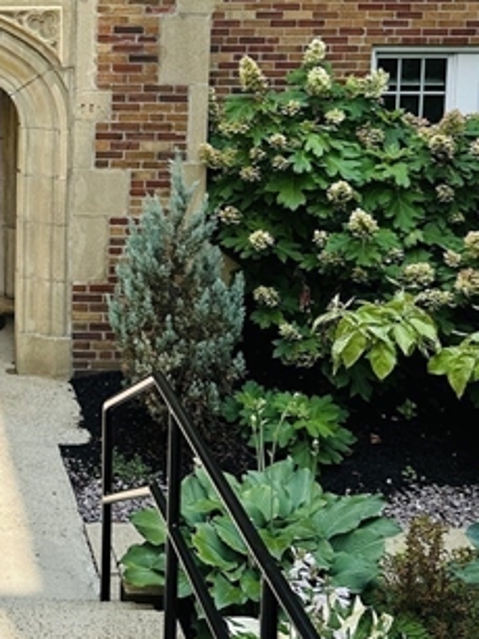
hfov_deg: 22.3
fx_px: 1108
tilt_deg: -4.9
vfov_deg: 30.5
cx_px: -115
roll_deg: -0.2
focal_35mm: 60
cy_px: 42
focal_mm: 6.86
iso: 80
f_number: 1.78
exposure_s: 1/1183
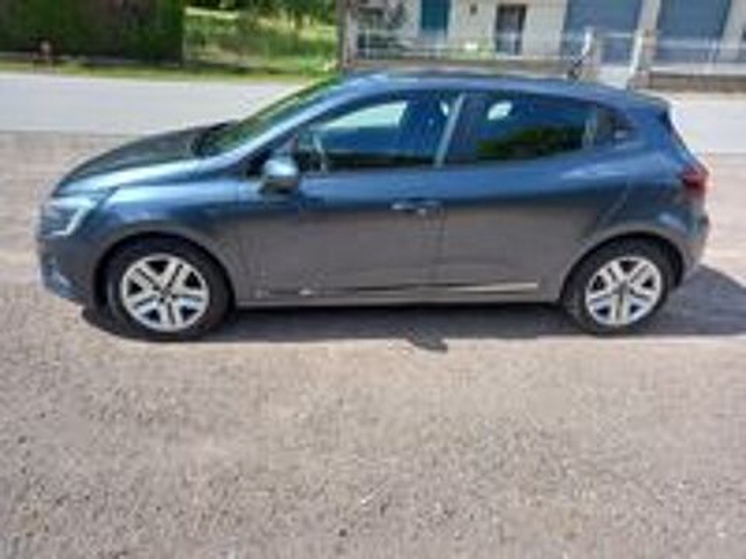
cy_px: 280
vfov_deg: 54.9
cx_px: 373
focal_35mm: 25
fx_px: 539
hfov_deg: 69.4
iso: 25
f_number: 2
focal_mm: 4.6
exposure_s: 1/337
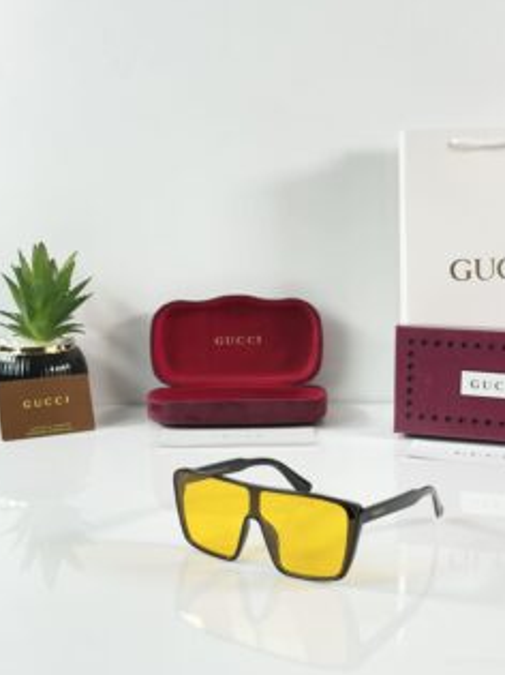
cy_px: 268
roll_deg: +0.2
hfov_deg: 24.0
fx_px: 1187
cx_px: 287
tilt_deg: -7.4
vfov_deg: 31.6
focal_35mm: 61
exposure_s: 1/100
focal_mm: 6.86
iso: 80
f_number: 1.78
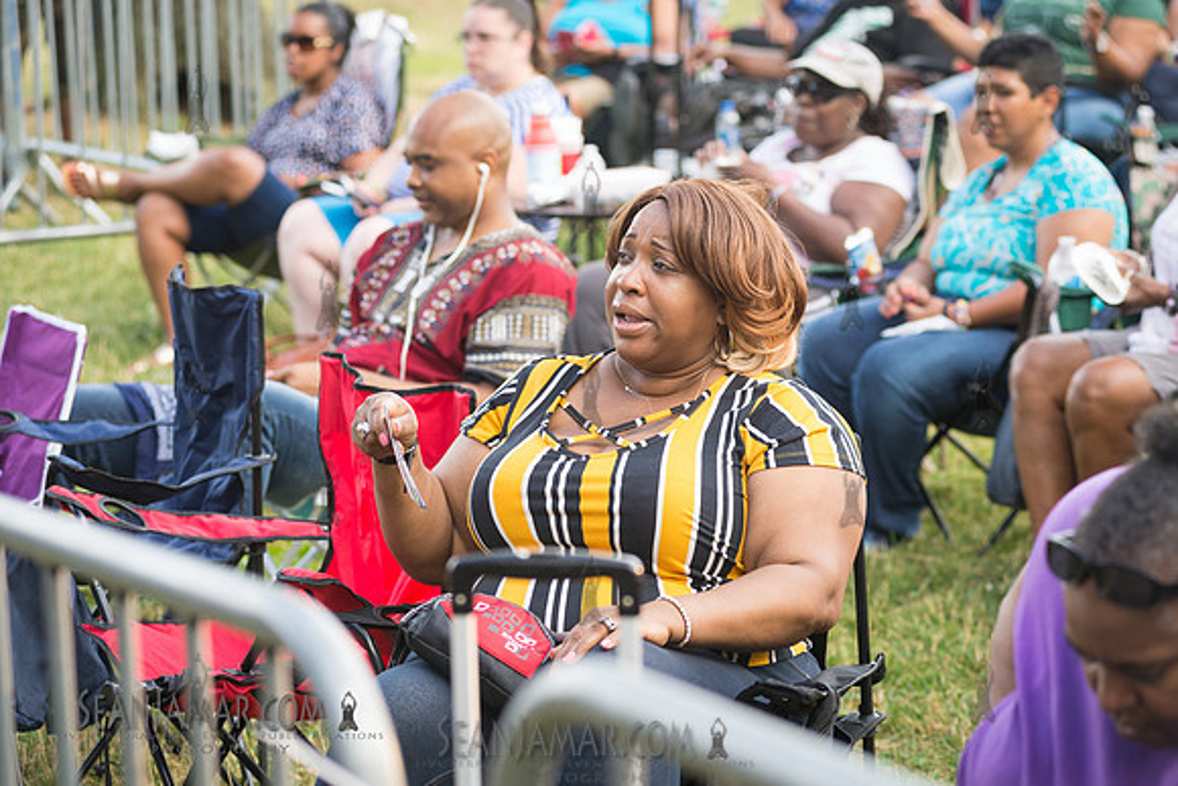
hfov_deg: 19.5
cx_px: 589
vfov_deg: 13.0
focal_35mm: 105
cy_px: 393
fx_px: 3436
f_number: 5
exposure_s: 1/160
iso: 400
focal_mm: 105
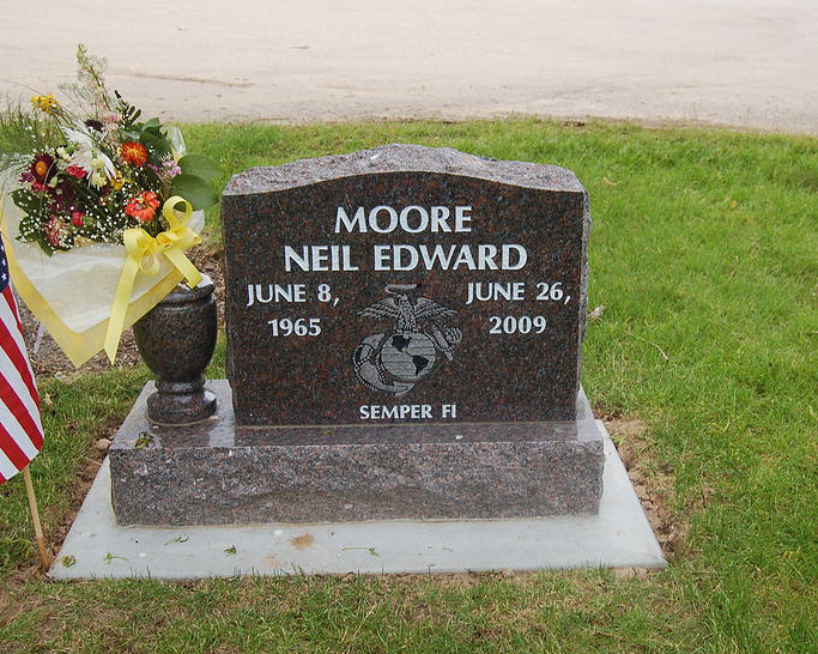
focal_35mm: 46
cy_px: 338
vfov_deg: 32.7
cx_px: 468
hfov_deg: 40.3
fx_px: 1113
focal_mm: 26
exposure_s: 1/125
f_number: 5.6
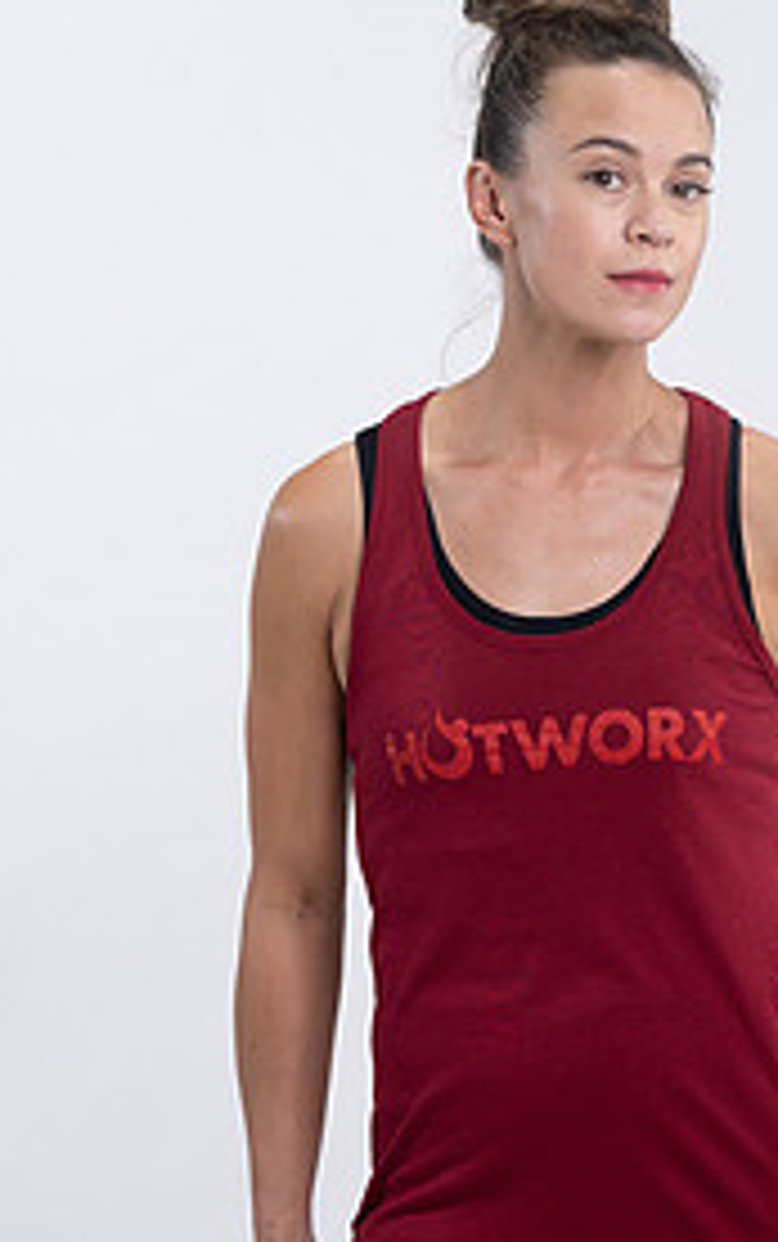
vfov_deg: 14.8
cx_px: 612
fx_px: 4773
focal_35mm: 141
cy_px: 634
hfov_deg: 9.3
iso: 200
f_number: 4
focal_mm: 85
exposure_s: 1/125
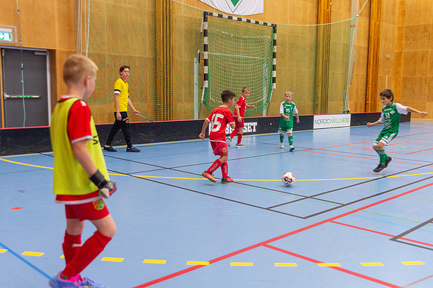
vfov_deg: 37.3
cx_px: 216
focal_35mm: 36
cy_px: 144
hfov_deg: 53.8
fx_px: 427
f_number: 3.2
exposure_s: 1/400
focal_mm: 32
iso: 2500
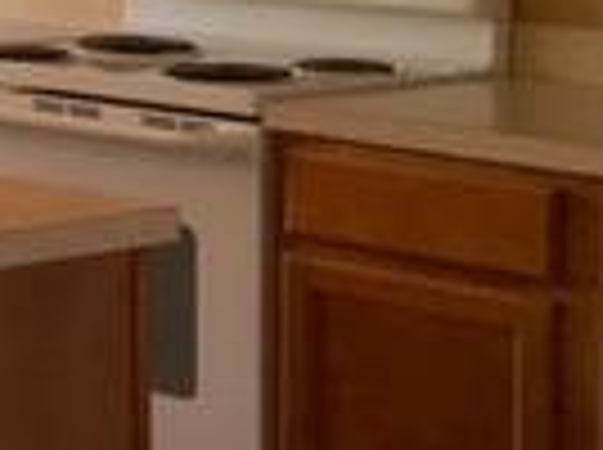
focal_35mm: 139
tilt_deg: -2.6
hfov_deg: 12.0
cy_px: -90
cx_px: -760
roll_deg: +0.6
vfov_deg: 10.5
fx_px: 2417
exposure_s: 1/120
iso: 40
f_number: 2.2
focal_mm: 4.15
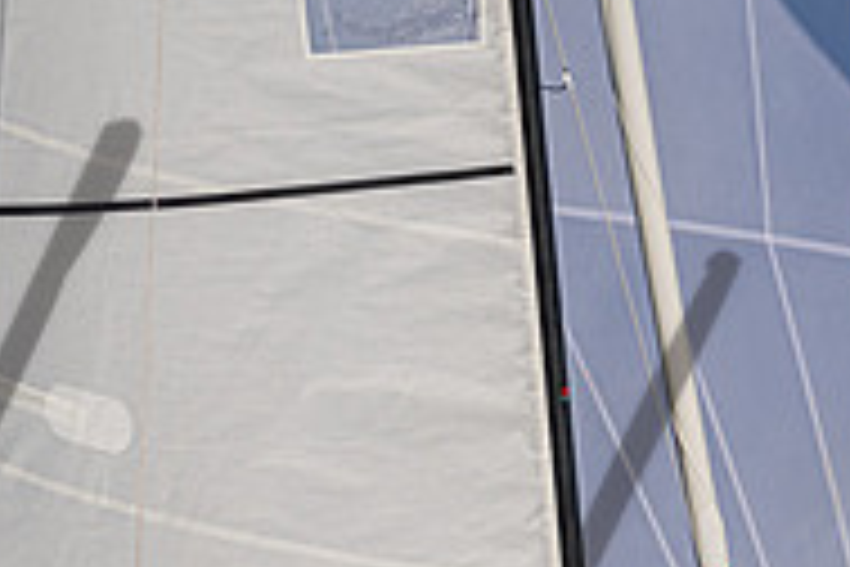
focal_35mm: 540
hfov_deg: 3.8
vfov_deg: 2.5
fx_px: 12749
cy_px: 764
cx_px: 970
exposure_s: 1/8000
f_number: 4.8
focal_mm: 140
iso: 400
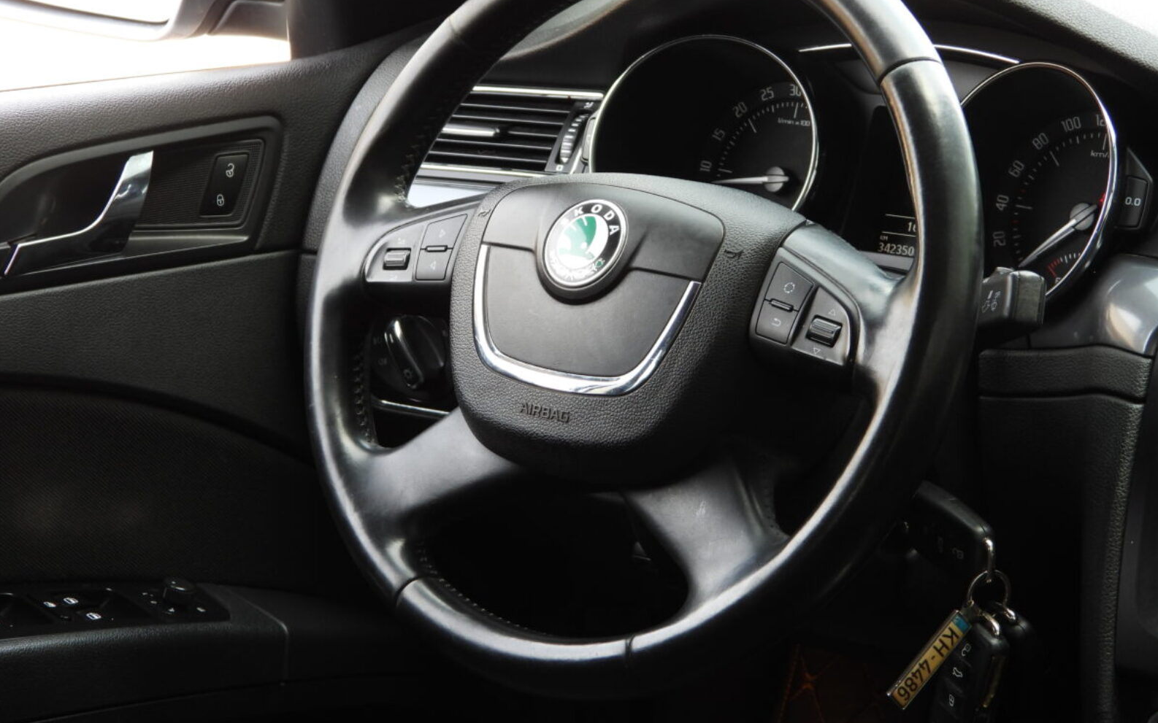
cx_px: 583
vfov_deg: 14.4
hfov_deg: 22.8
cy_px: 314
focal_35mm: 91
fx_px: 2872
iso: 160
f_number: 3.5
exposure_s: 1/60
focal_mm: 15.3
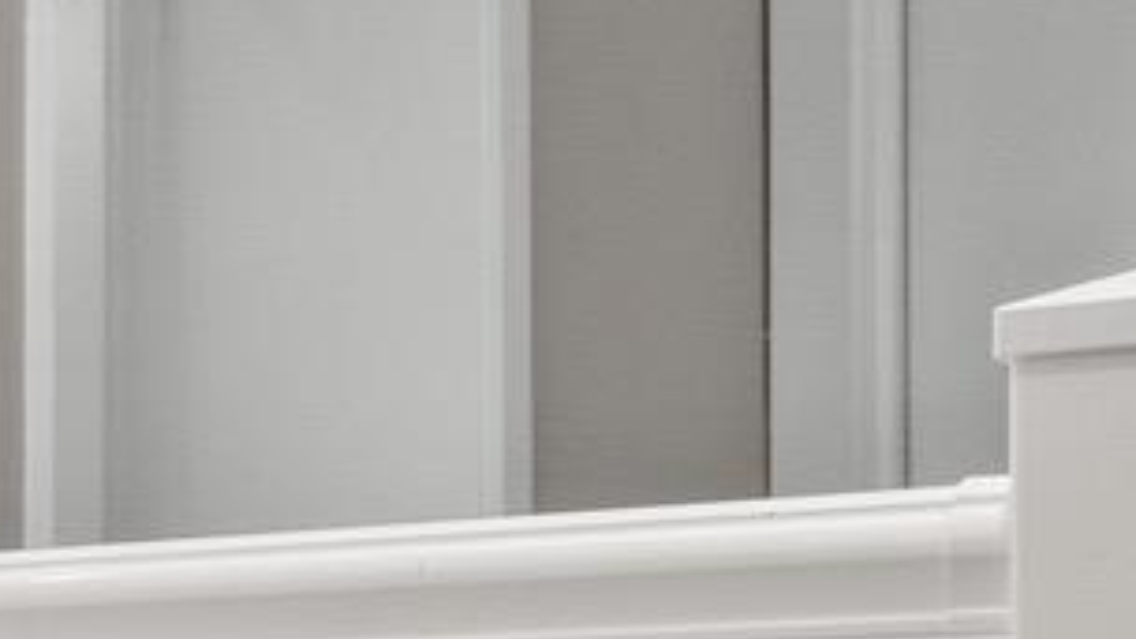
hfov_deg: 15.7
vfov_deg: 10.5
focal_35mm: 113
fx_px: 3404
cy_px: 798
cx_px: -1016
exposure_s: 1/25
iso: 800
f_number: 4
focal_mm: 16
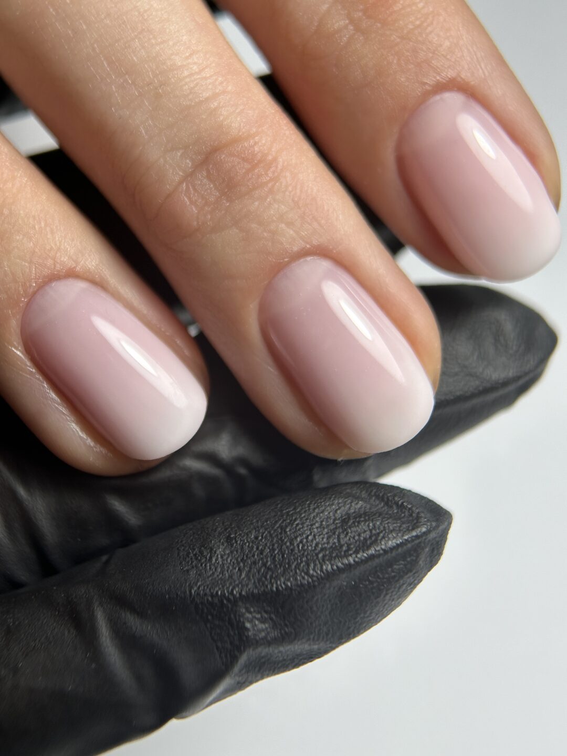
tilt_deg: -56.4
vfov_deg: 39.7
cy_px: 378
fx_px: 1048
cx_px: 284
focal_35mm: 48
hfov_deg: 30.3
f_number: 1.78
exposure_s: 1/348
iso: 64
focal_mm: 6.86
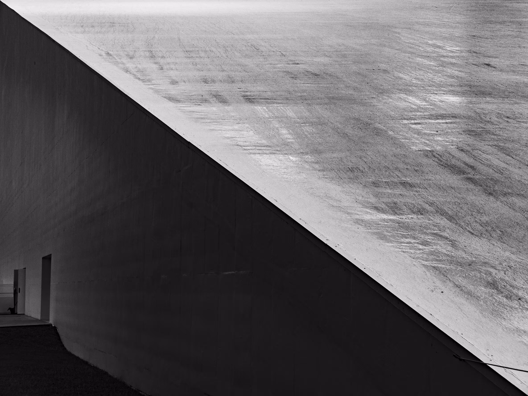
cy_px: 198
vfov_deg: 19.6
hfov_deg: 26.0
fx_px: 1144
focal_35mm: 75
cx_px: 264
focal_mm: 34
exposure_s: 1/1250
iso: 200
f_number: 8
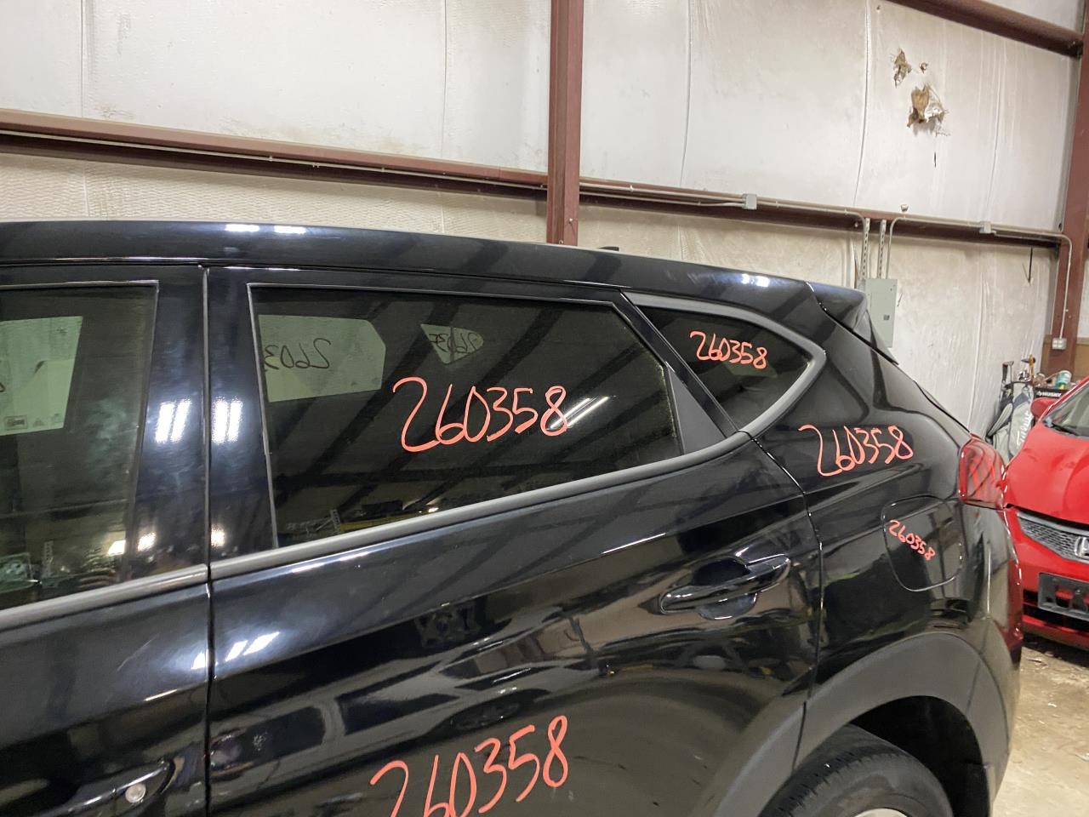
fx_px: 818
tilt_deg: -10.7
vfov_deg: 53.1
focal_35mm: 26
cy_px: 408
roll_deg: -3.5
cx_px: 544
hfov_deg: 67.3
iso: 320
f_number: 1.8
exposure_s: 1/40
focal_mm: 4.25
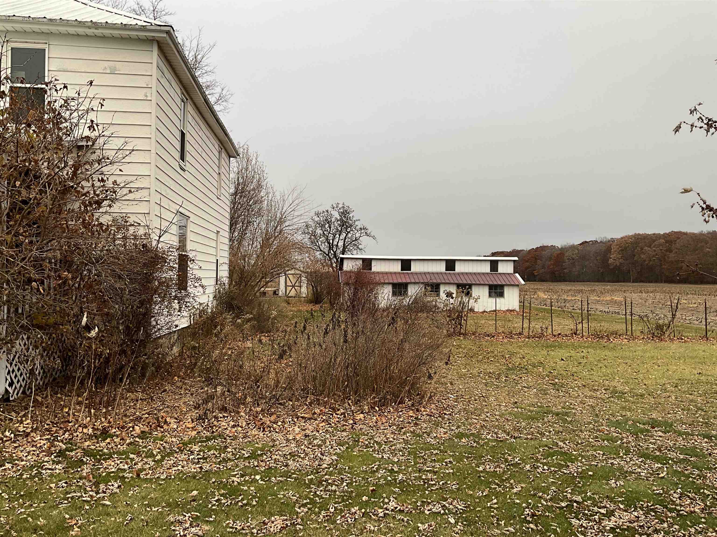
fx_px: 601
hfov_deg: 61.7
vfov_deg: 48.2
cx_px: 358
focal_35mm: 29
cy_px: 268
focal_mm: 3
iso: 32
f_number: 1.8
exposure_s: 1/122
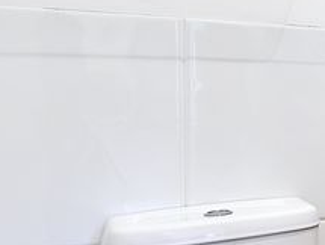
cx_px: 671
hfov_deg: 18.2
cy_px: 111
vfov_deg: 23.0
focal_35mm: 64
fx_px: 602
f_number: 7.1
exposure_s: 1/20
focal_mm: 14
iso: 250
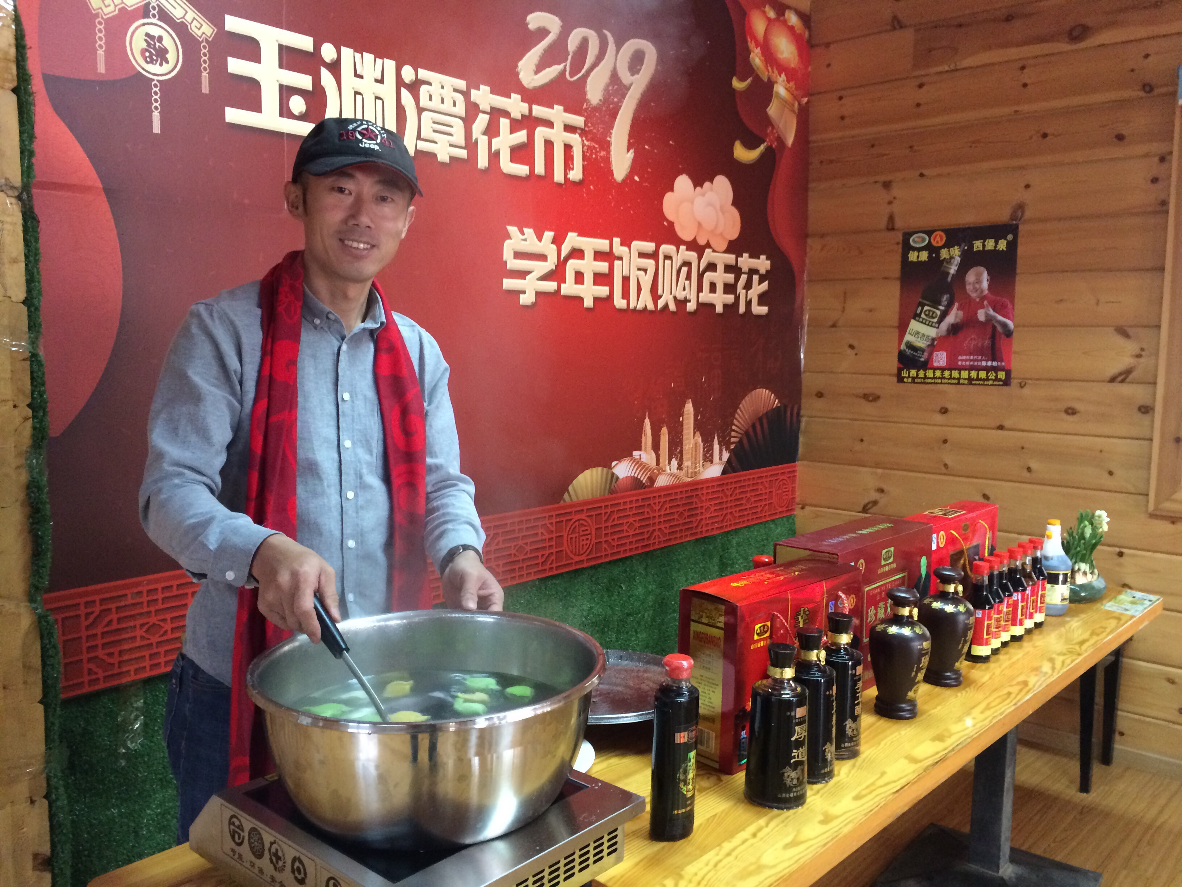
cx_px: 591
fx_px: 990
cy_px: 444
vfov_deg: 48.2
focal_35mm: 29
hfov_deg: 61.7
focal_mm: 4.15
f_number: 2.2
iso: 320
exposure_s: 1/33
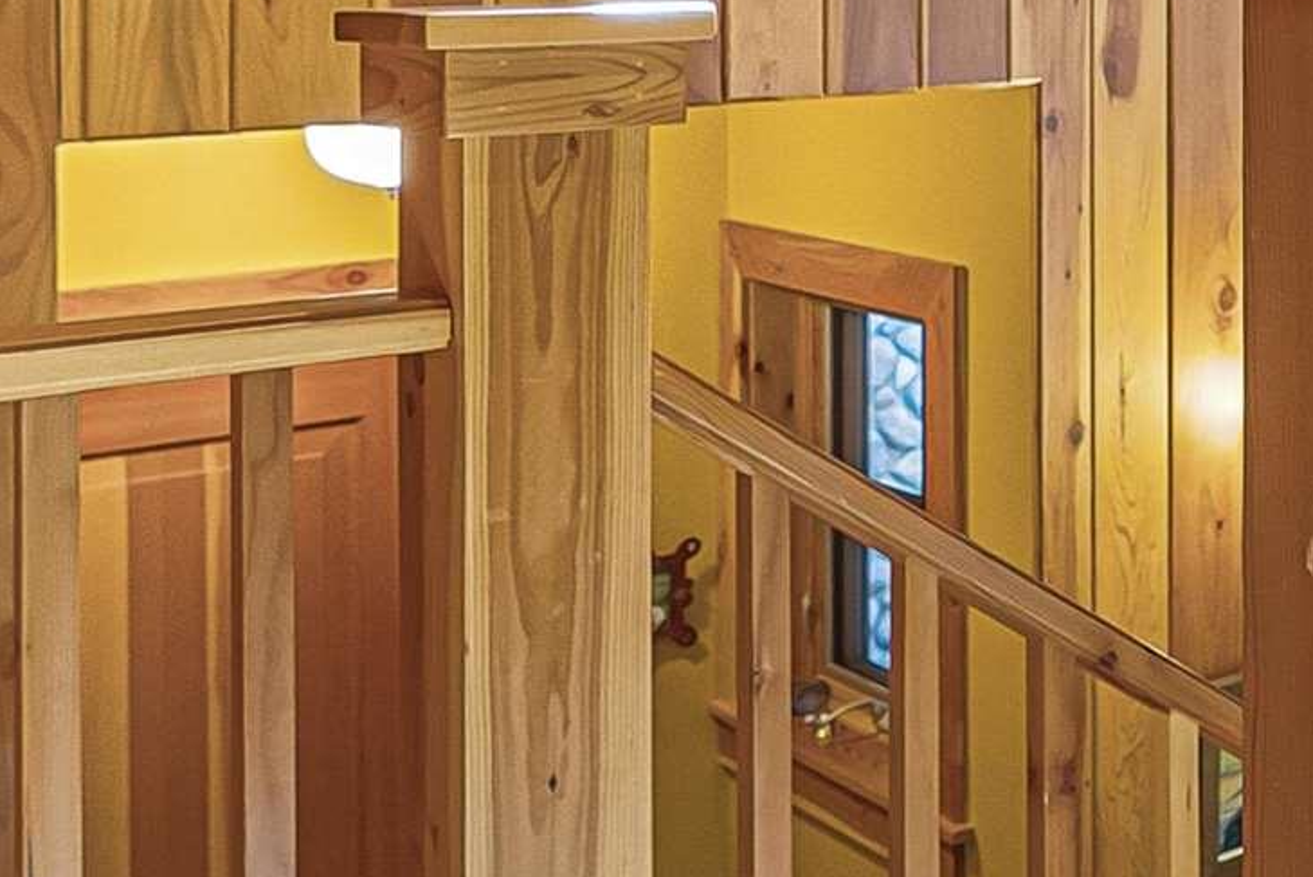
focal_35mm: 62
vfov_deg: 21.1
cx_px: 1641
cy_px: -55
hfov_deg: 27.9
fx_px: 2245
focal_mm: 14.6
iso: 3200
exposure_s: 1/25
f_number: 4.5
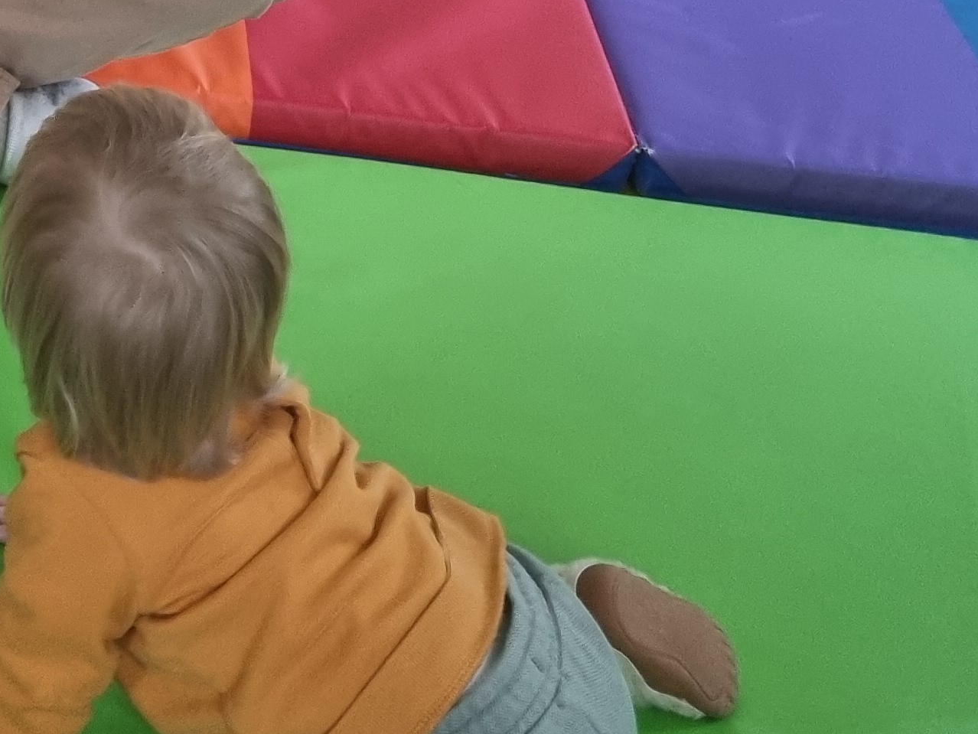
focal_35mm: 82
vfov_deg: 16.7
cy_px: -295
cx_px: -453
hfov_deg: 20.6
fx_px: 2317
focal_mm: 5.4
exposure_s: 1/50
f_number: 1.8
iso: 400
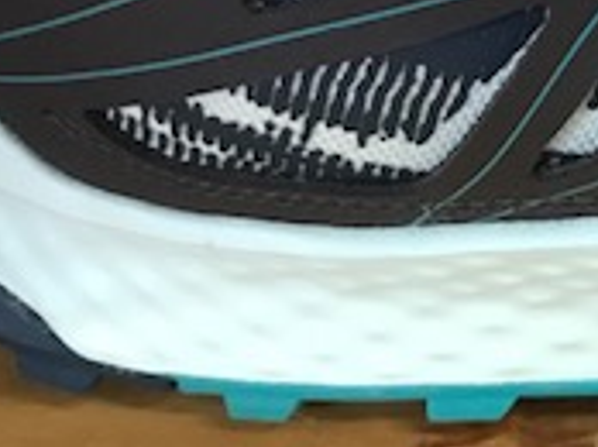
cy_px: 21
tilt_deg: -27.7
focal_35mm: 103
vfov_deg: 14.2
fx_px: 1777
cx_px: 880
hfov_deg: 17.3
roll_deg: -3.2
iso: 100
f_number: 1.8
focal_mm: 3.99
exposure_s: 1/15
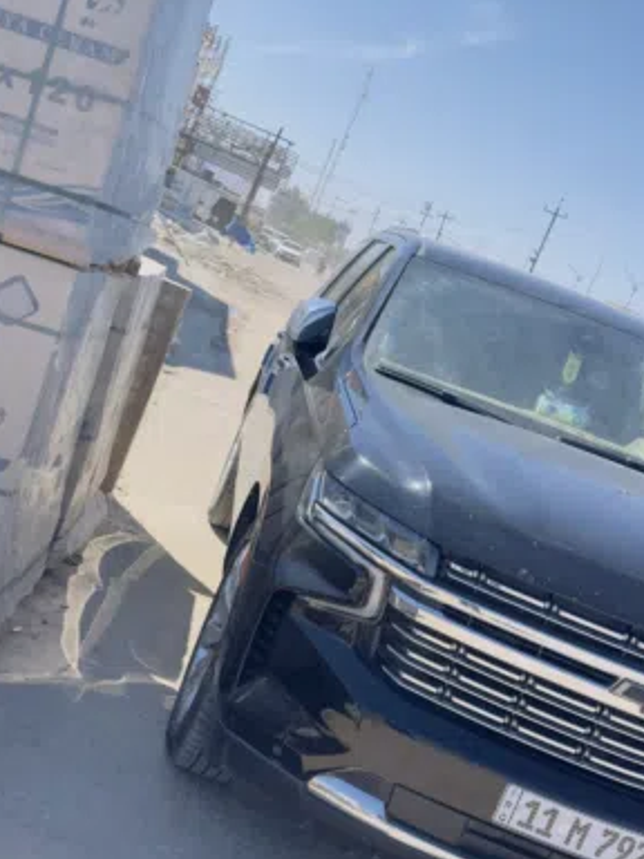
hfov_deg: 29.1
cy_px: 425
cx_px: 322
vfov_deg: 38.2
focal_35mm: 50
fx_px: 1240
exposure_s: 1/4184
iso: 64
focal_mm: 6.86
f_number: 1.78
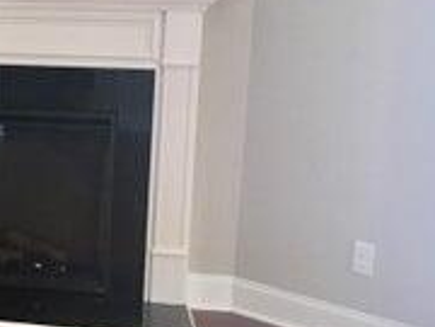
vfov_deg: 14.4
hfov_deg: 16.9
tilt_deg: -7.2
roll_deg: -1.3
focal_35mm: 103
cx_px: -254
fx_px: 1294
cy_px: 124
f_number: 2.2
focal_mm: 4.15
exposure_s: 1/15
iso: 40
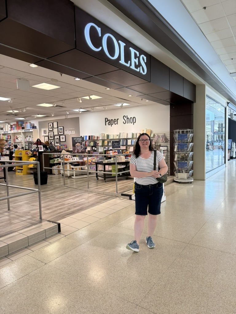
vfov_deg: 71.6
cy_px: 157
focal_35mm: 24
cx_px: 118
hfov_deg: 56.8
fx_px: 218
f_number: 1.78
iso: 125
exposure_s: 1/120
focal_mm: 6.76
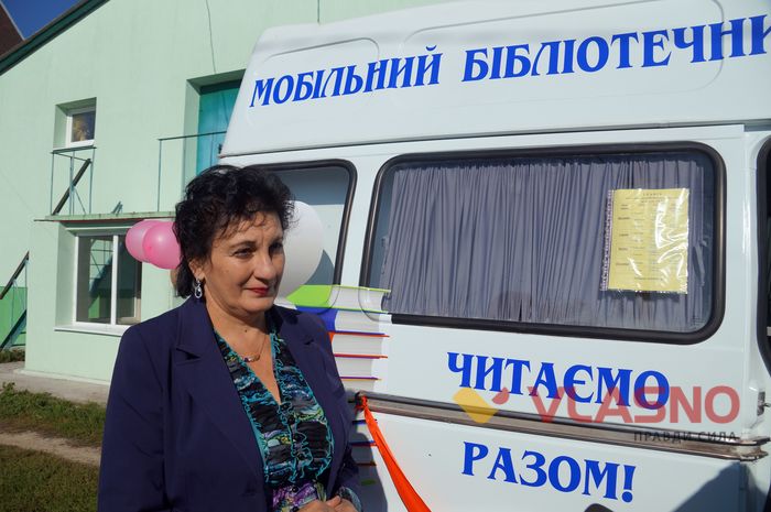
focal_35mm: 27
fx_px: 578
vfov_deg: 47.8
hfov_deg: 67.4
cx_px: 386
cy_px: 256
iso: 100
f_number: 5.6
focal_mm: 18
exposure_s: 1/2500
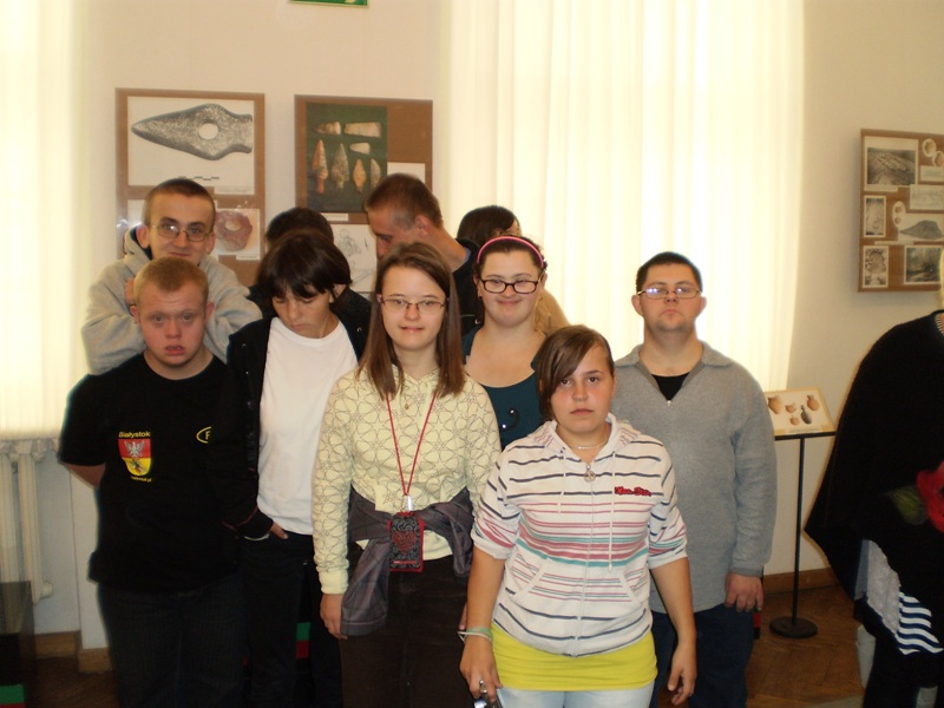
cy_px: 354
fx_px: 982
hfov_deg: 51.4
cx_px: 472
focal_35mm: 36
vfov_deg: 39.7
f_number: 3.1
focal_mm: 6.3
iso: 125
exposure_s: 1/30
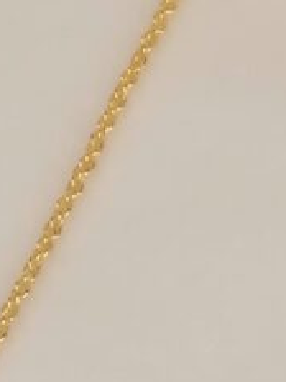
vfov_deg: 9.4
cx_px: -228
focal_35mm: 207
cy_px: 523
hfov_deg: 7.0
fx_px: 2287
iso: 125
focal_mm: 4.75
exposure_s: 1/50
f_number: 1.8
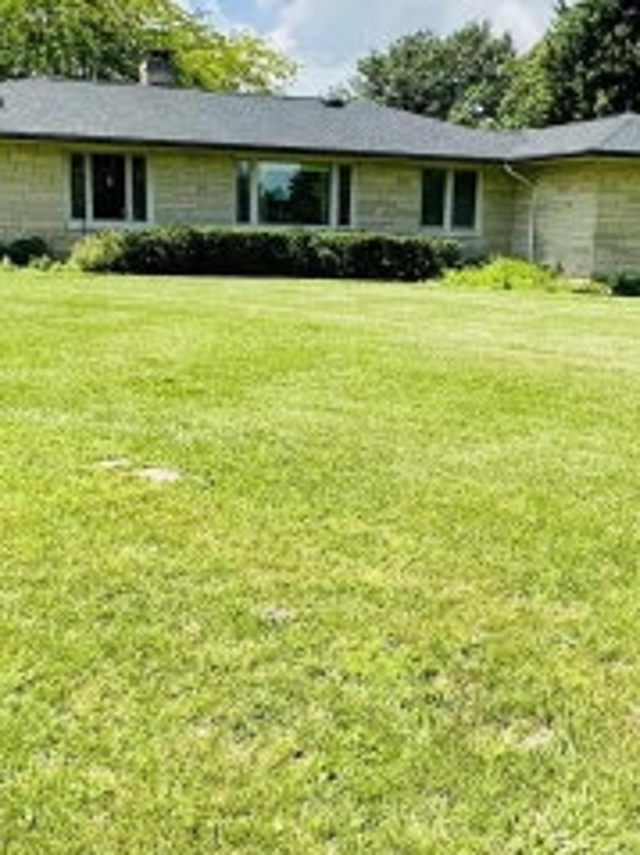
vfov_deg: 47.9
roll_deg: -1.8
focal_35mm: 39
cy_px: 449
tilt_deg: -12.4
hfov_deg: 36.8
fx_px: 962
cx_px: 350
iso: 40
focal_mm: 2.22
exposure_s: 1/1289
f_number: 2.2
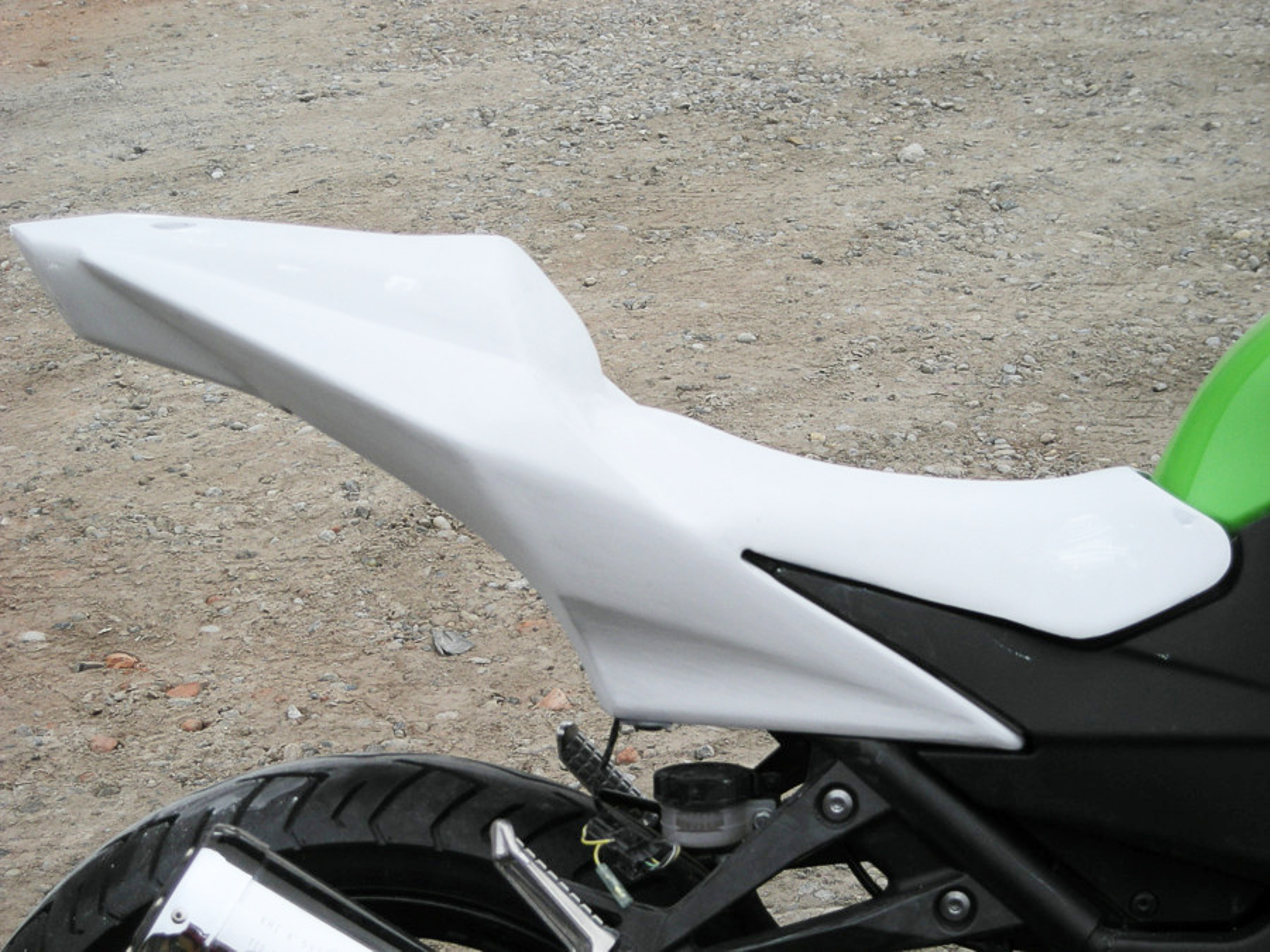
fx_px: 3082
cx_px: 635
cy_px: 476
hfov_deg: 23.3
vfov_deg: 17.6
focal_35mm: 84
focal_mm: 13.7
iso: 50
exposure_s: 1/102
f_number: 4.1
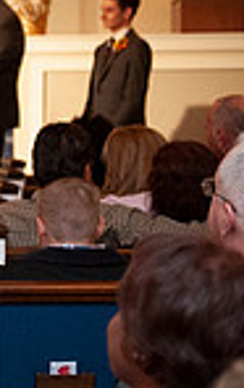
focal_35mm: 199
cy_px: 147
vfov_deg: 10.5
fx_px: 2109
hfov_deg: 6.2
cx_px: -462
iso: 1600
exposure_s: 1/200
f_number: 2.8
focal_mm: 50
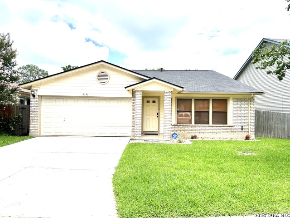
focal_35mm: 26
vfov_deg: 53.1
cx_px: 145
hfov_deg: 67.3
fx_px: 218
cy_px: 109
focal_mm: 5.7
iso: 50
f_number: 1.5
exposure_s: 1/6579
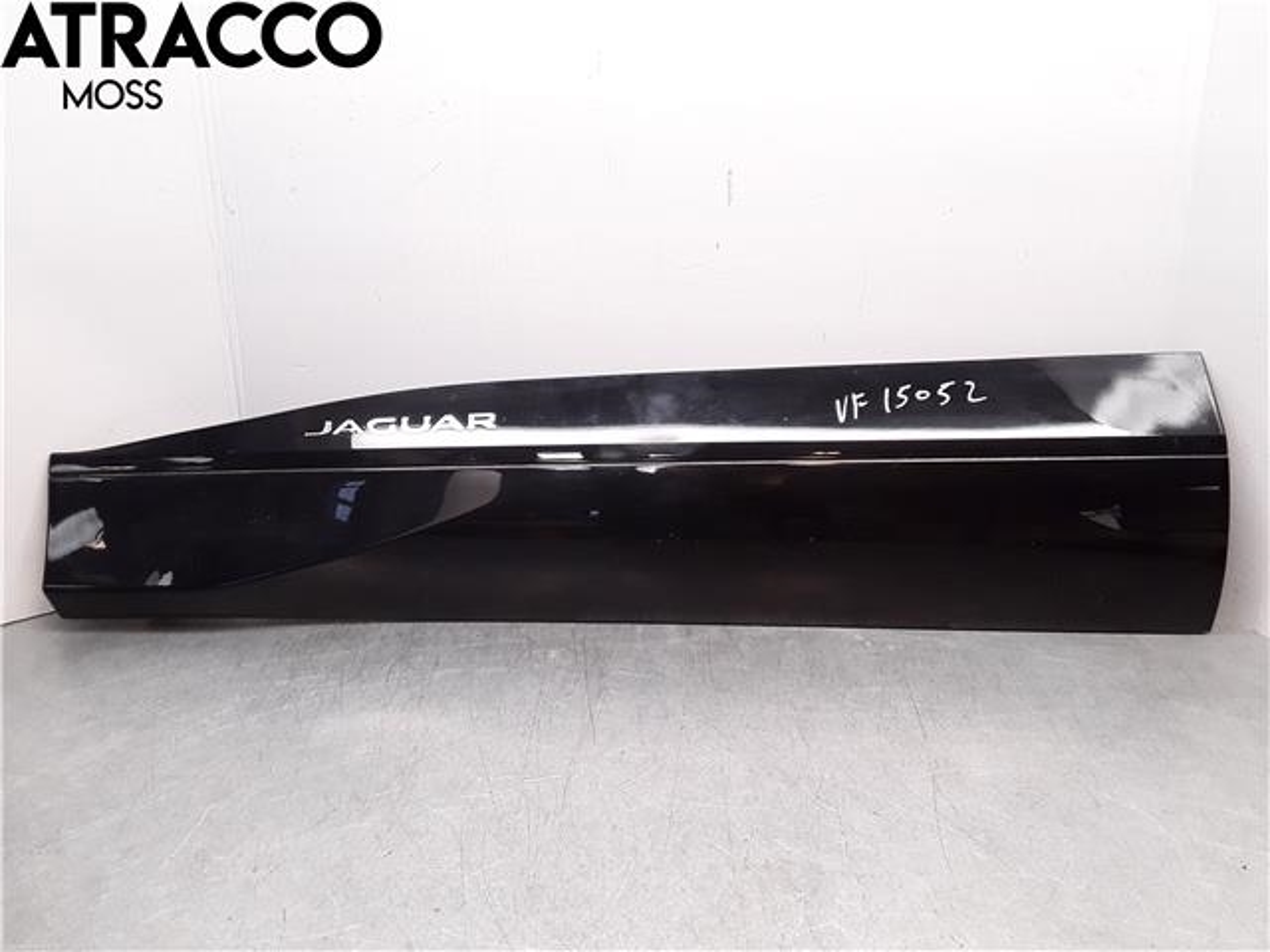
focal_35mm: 28
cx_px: 635
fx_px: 1027
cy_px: 476
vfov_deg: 49.7
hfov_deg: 63.4
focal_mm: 2.91
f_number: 1.9
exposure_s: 1/50
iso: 50
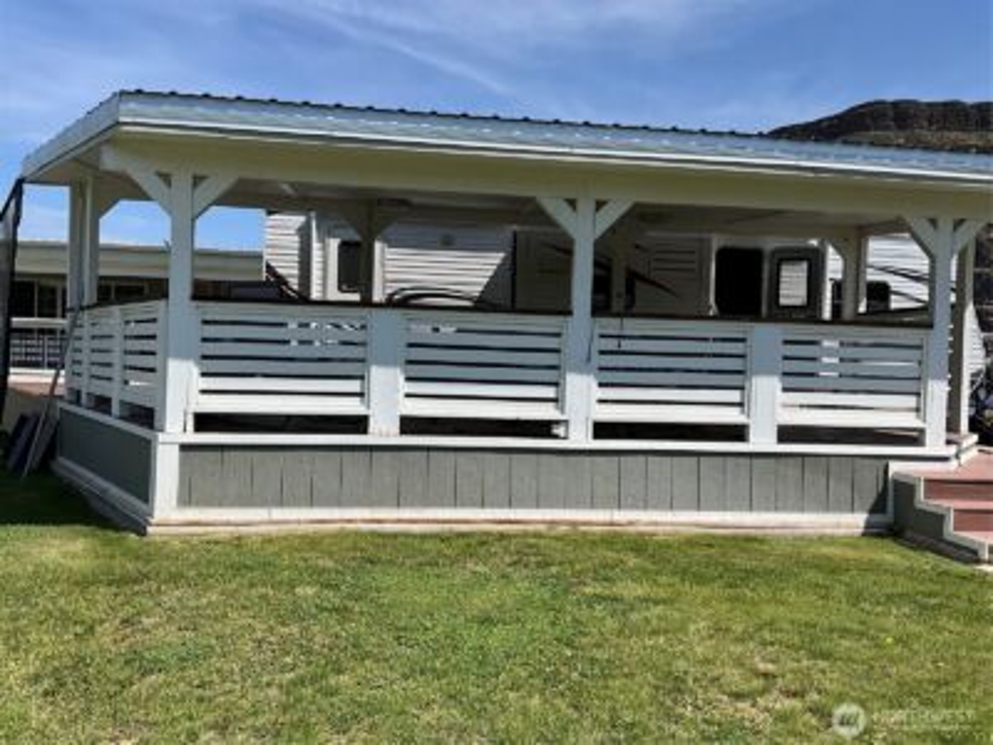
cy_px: 372
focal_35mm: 29
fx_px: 832
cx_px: 496
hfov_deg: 61.7
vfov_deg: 48.2
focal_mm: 3
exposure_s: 1/2227
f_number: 1.8
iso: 25
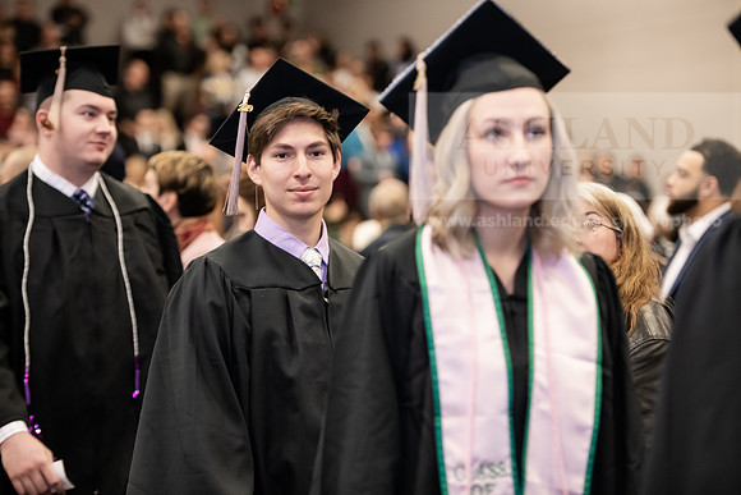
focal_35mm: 110
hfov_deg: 18.6
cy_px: 248
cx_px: 370
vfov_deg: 12.5
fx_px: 2265
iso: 2000
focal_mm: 110
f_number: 3.2
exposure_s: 1/200
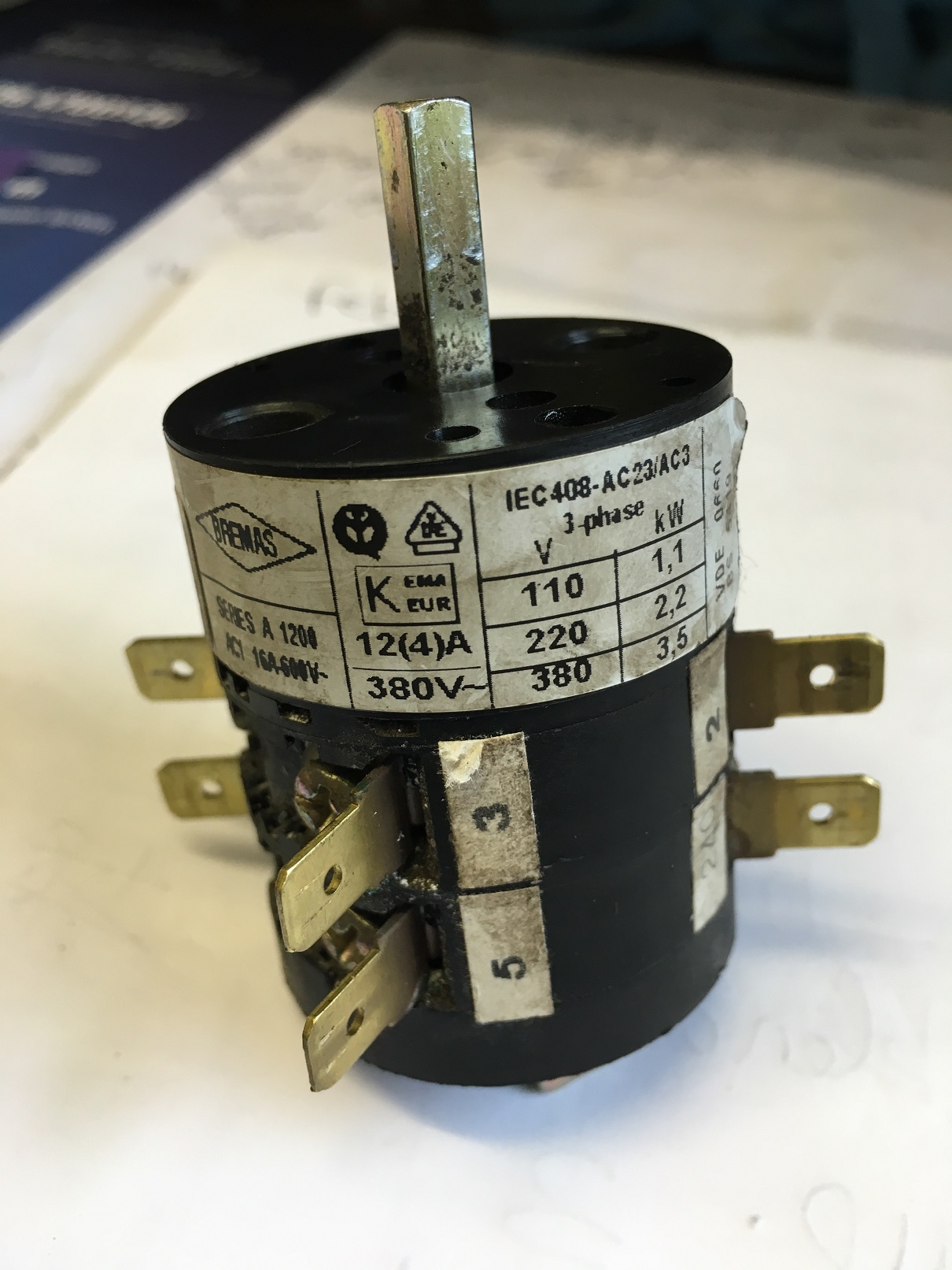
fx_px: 1063
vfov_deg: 61.7
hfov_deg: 48.2
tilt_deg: -39.7
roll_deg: -4.3
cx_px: 476
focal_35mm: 29
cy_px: 635
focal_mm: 4.15
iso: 64
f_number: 2.2
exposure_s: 1/33
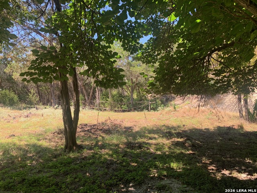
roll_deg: -0.1
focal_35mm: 26
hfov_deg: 67.3
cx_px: 128
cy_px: 96
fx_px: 193
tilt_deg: +3.8
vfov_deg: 53.1
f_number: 1.8
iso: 25
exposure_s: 1/263
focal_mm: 4.25
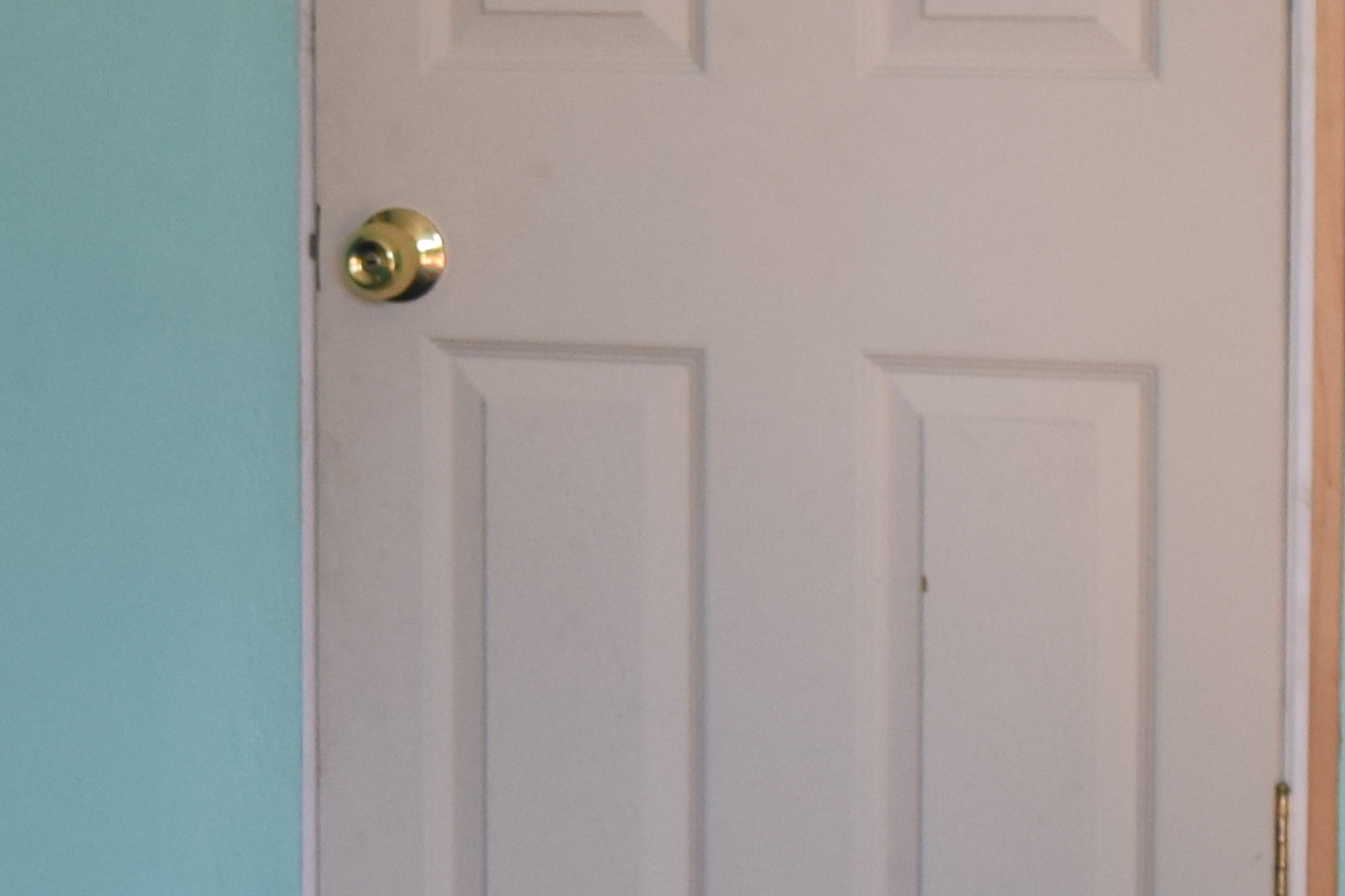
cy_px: 73
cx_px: -599
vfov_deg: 8.6
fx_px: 5902
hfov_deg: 12.4
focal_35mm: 158
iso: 400
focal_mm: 20
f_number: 5
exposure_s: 1/100
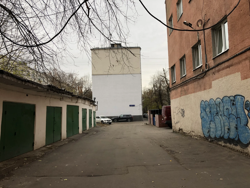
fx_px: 202
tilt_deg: +4.5
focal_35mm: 28
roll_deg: +1.9
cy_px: 94
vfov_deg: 49.7
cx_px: 125
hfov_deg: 63.4
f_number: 1.8
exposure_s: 1/120
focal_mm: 4
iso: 40
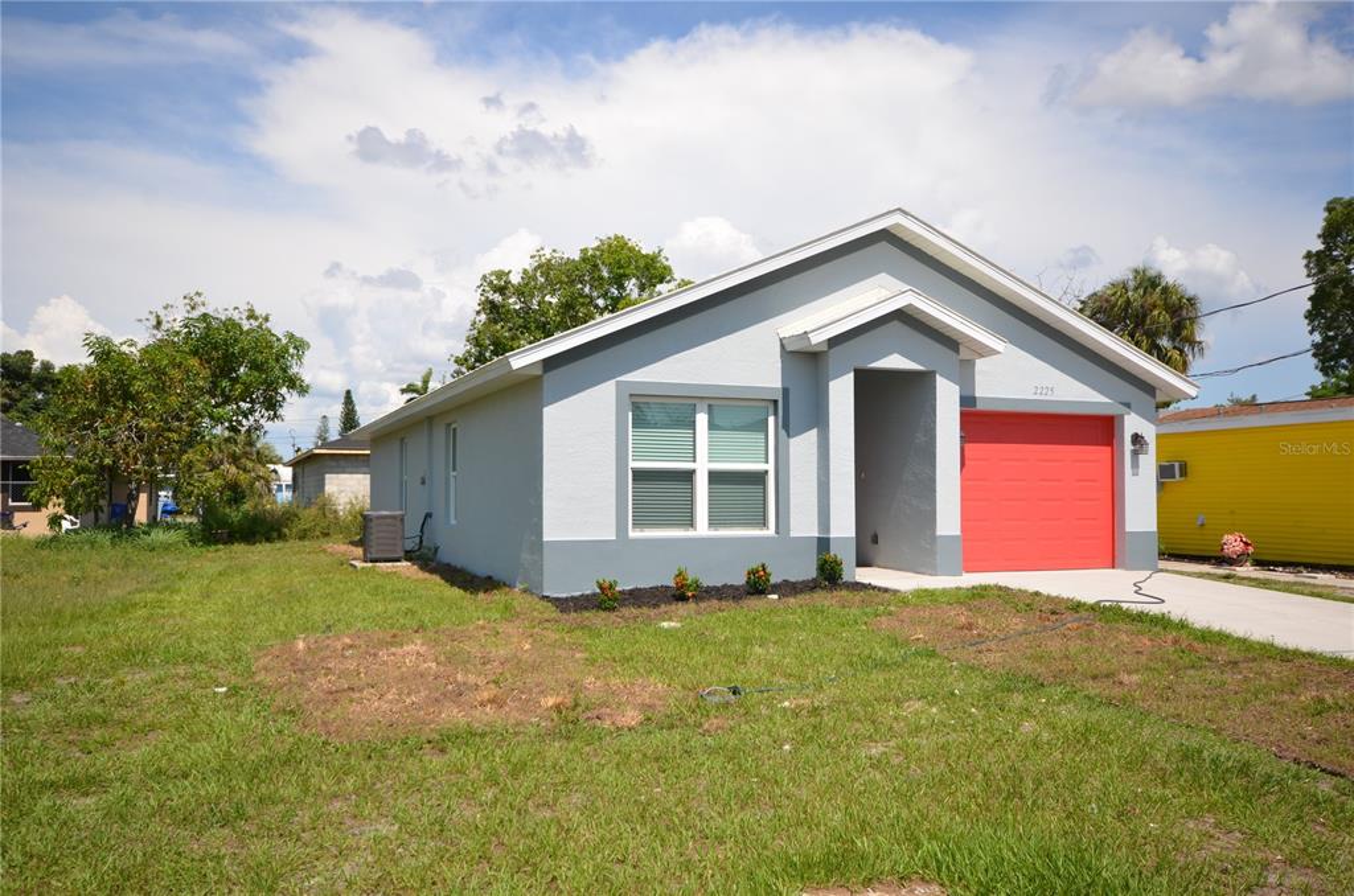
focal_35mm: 30
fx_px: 1126
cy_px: 448
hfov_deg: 62.0
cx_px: 677
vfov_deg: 43.4
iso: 100
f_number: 8
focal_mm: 20
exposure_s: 1/250
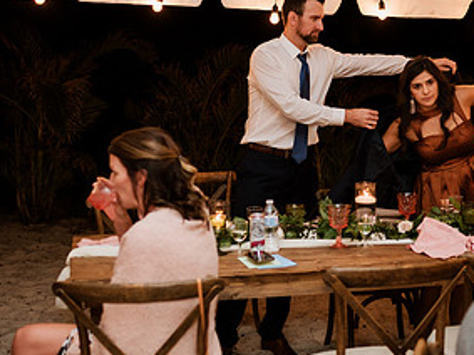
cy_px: 162
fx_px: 944
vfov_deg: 21.3
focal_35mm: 69
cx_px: 342
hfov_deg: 27.9
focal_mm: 35
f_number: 2
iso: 500
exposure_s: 1/200
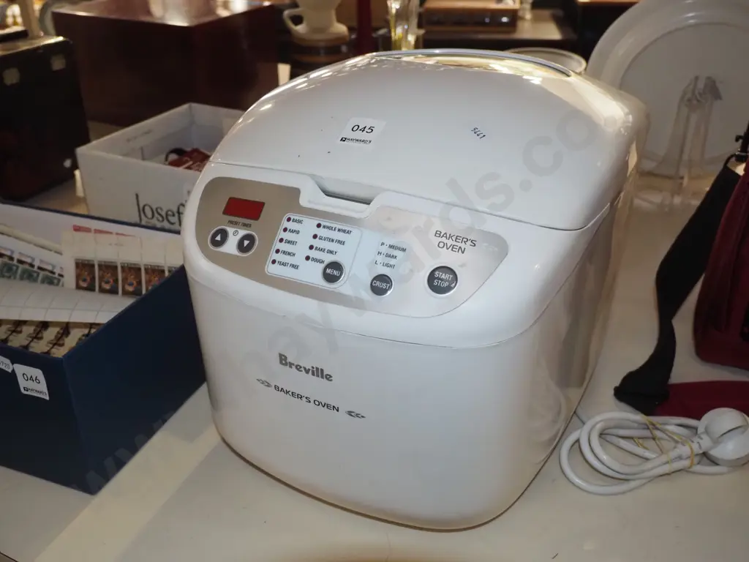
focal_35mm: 34
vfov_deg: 41.8
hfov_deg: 54.0
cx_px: 374
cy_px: 281
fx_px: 736
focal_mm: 17
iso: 2500
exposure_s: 1/60
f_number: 5.6
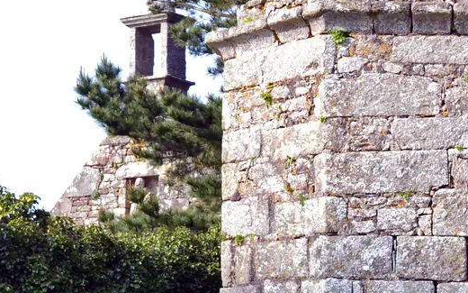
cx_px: 399
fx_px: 1633
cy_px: 160
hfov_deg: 16.2
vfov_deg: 10.2
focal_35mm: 128
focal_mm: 34
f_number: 9
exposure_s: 1/160
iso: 400
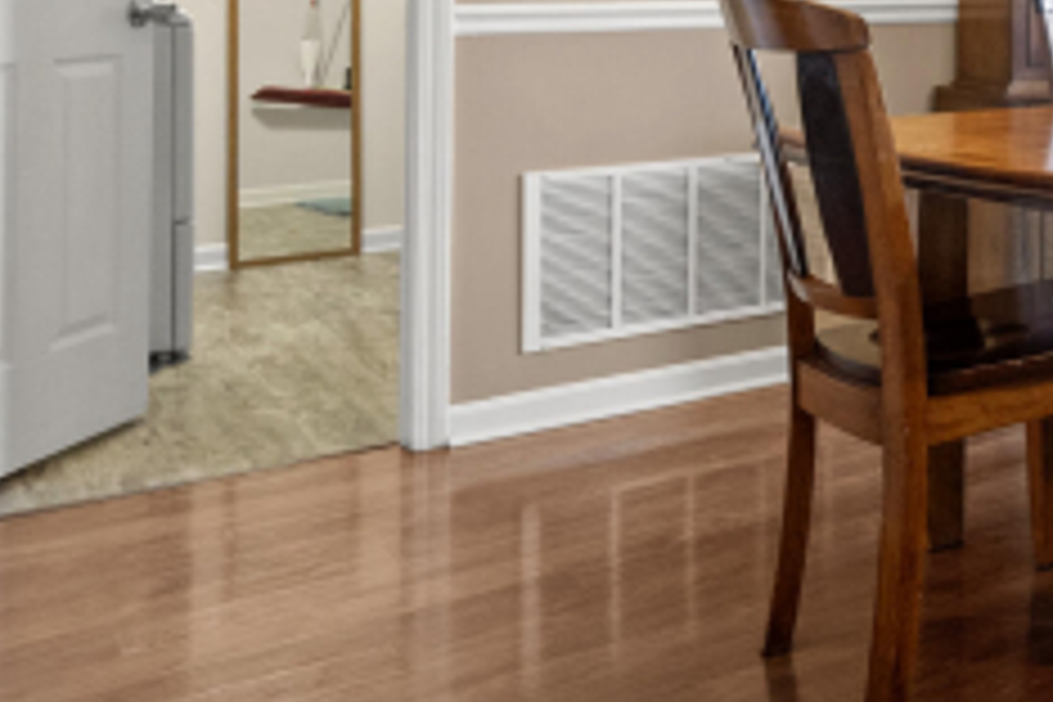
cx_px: 1678
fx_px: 1404
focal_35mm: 48
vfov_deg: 25.9
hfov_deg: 26.1
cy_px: -72
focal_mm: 10
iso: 400
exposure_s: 1/5
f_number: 8
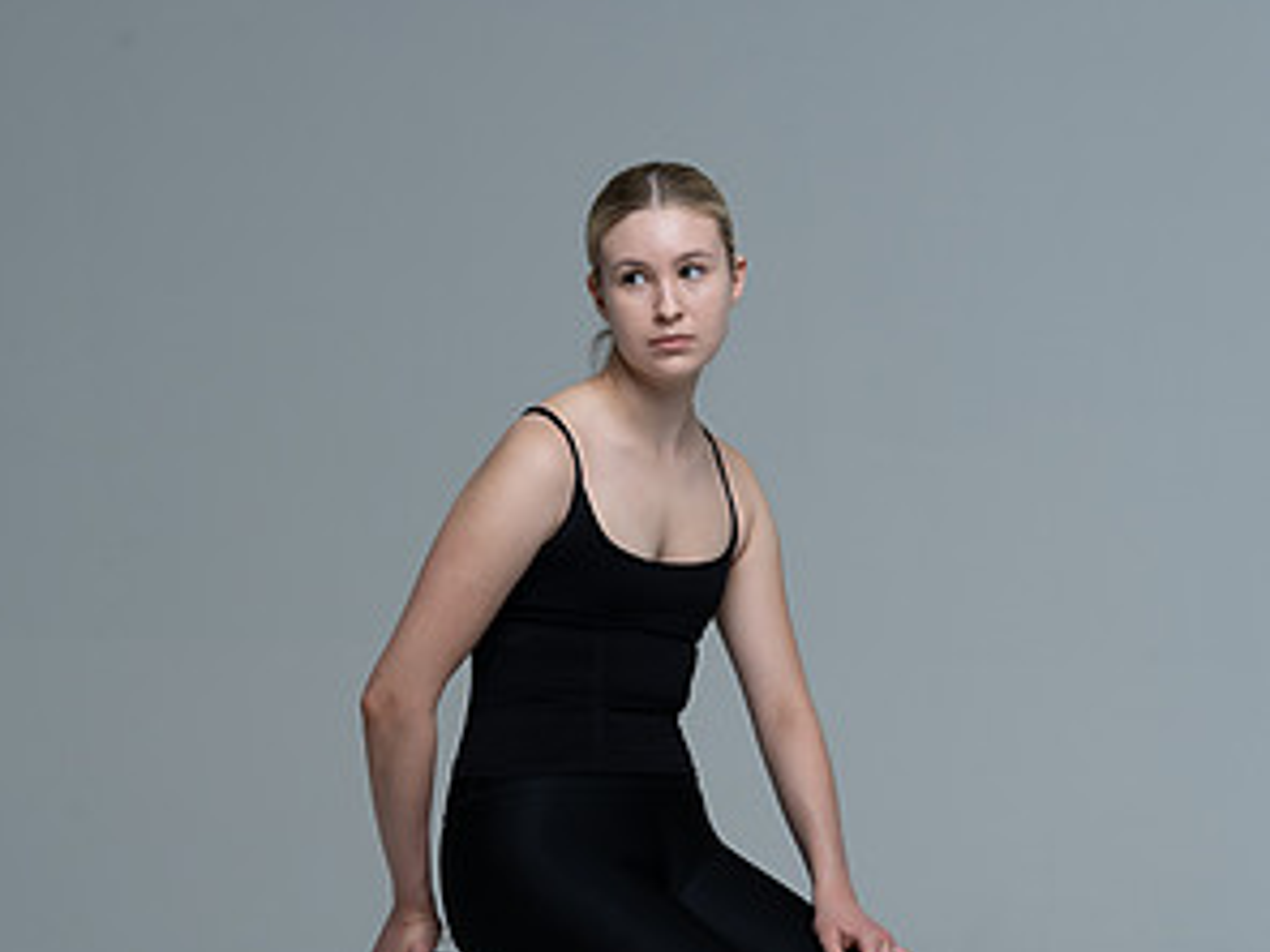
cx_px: 635
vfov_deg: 12.6
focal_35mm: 117
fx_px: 4293
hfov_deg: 16.8
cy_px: 780
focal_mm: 80
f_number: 9
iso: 320
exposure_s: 1/160
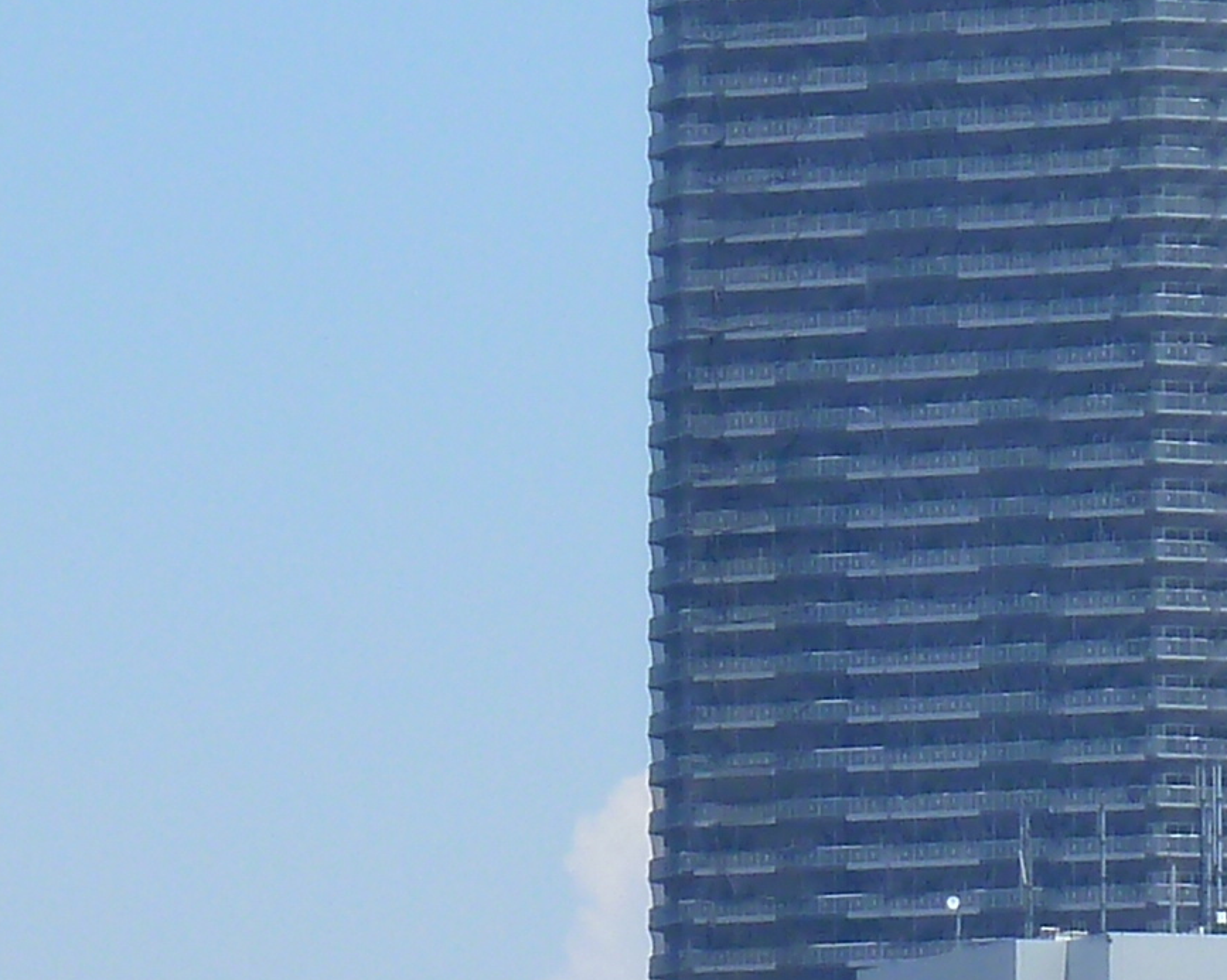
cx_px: 514
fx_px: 18151
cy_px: 1377
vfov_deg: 3.1
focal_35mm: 500
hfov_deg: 3.9
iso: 80
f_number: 4.4
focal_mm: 18.2
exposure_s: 1/500
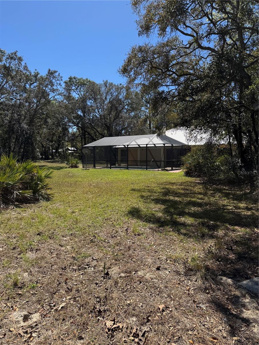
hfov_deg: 56.8
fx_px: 239
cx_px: 130
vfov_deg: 71.6
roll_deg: +0.6
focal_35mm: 24
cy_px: 172
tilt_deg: -4.0
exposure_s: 1/3597
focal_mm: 6.76
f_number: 1.78
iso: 80
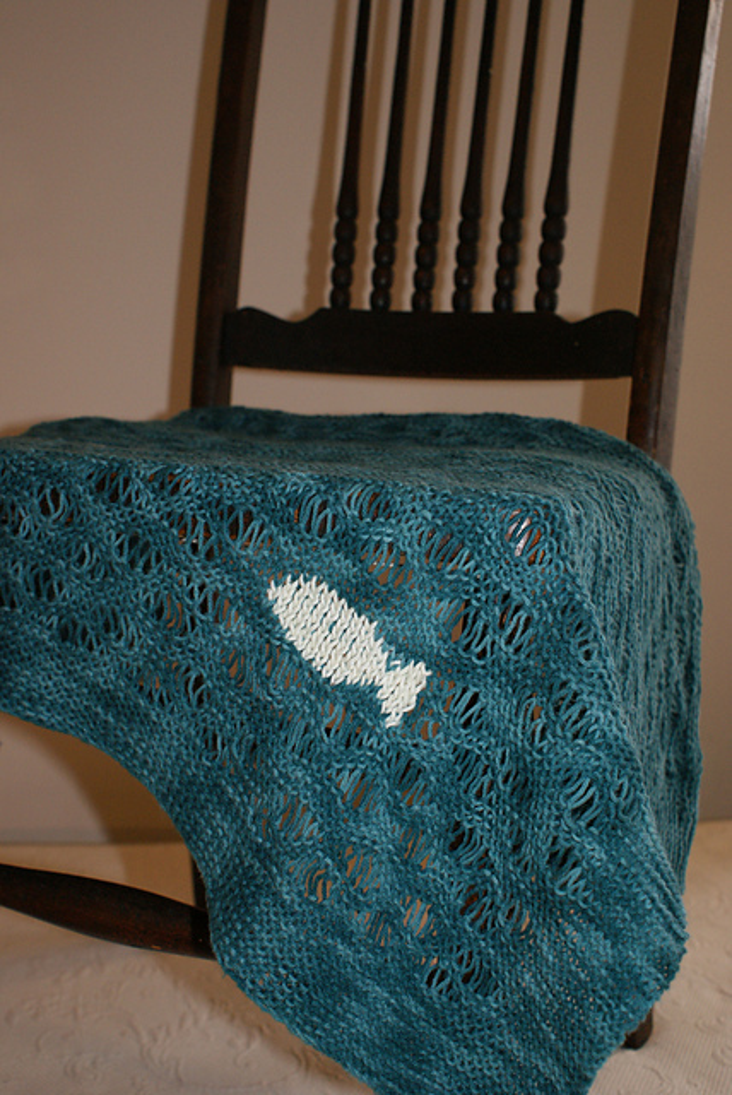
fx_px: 1187
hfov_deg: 34.3
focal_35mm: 39
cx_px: 366
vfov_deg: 49.5
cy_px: 548
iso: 400
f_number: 5.6
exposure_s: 1/60
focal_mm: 26
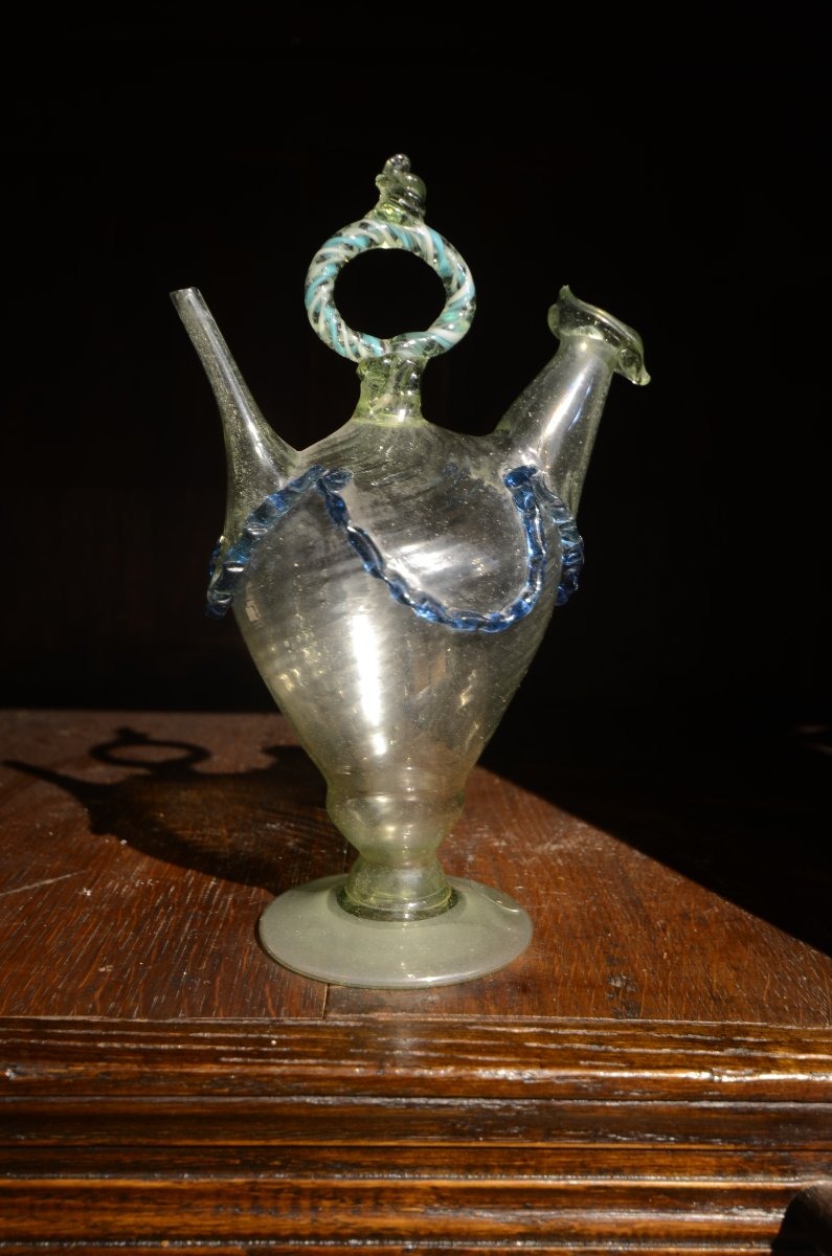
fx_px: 1044
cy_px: 628
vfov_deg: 62.0
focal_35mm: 30
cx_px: 416
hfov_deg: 43.4
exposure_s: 2
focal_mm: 20
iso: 100
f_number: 5.6
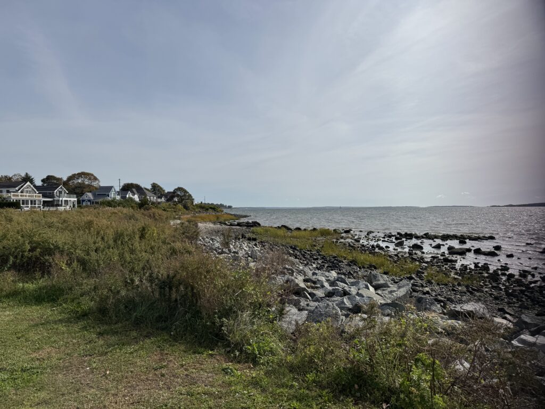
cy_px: 204
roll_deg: +0.2
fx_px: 378
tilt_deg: -0.2
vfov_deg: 56.8
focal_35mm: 24
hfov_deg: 71.6
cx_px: 272
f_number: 1.78
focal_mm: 6.76
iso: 80
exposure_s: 1/12346
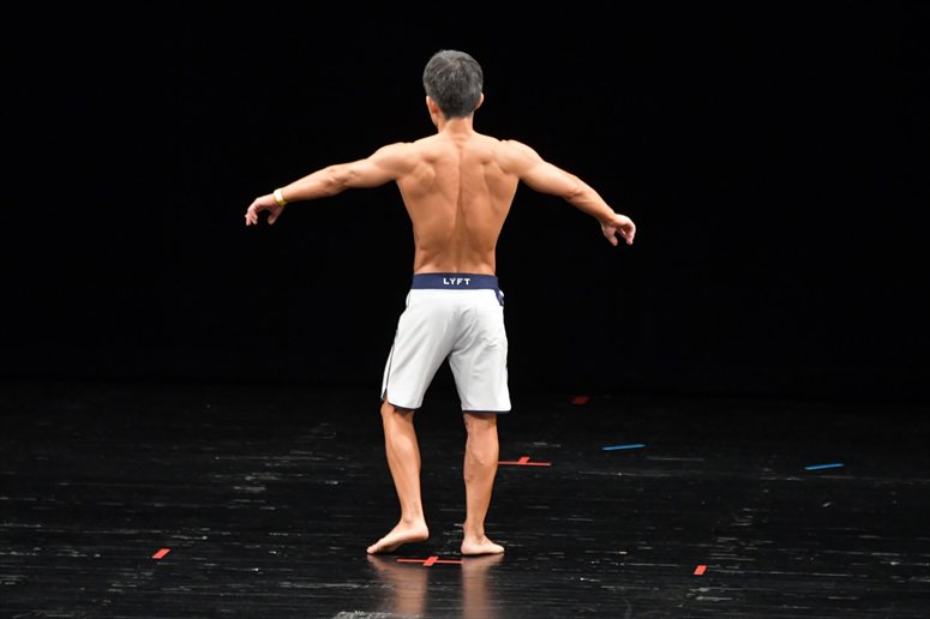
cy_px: 310
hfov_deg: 7.2
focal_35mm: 285
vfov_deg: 4.8
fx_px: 7359
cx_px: 465
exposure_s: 1/400
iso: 3200
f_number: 5.6
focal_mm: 190
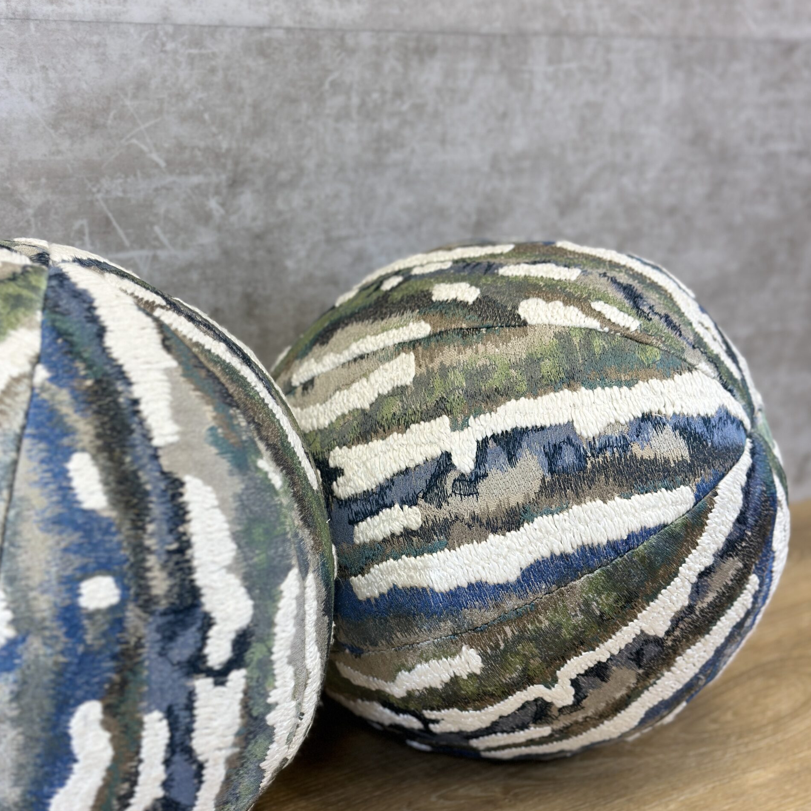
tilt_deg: -21.1
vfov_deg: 29.9
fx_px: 1511
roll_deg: -3.9
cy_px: 528
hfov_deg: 30.0
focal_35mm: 57
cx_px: 406
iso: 64
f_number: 1.78
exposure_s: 1/121
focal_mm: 6.86
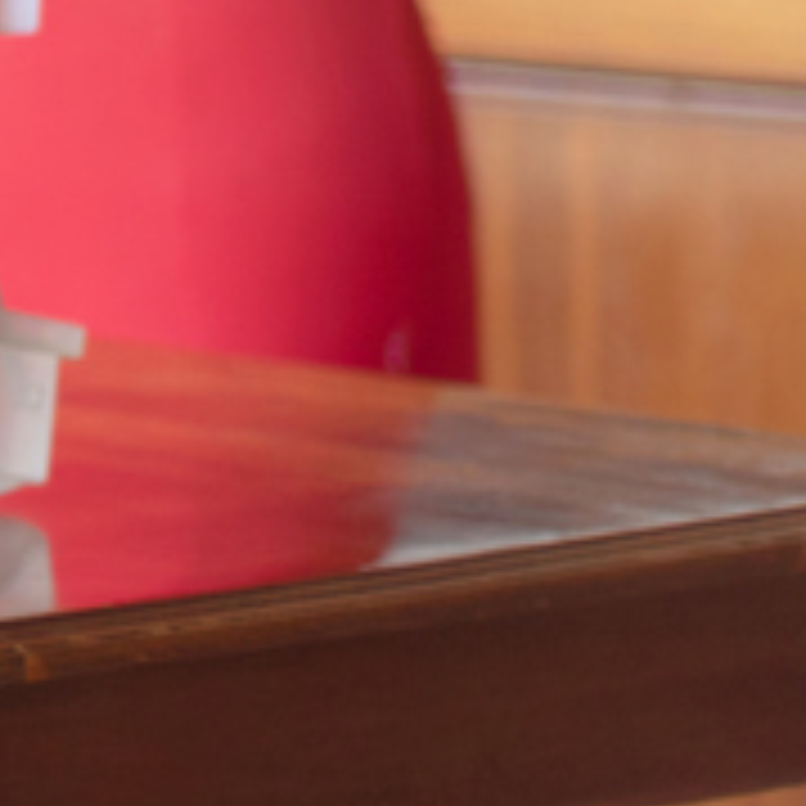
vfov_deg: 5.8
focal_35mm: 297
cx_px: -1941
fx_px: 7824
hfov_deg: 5.4
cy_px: -795
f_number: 1.4
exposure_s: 1/125
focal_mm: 50
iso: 100
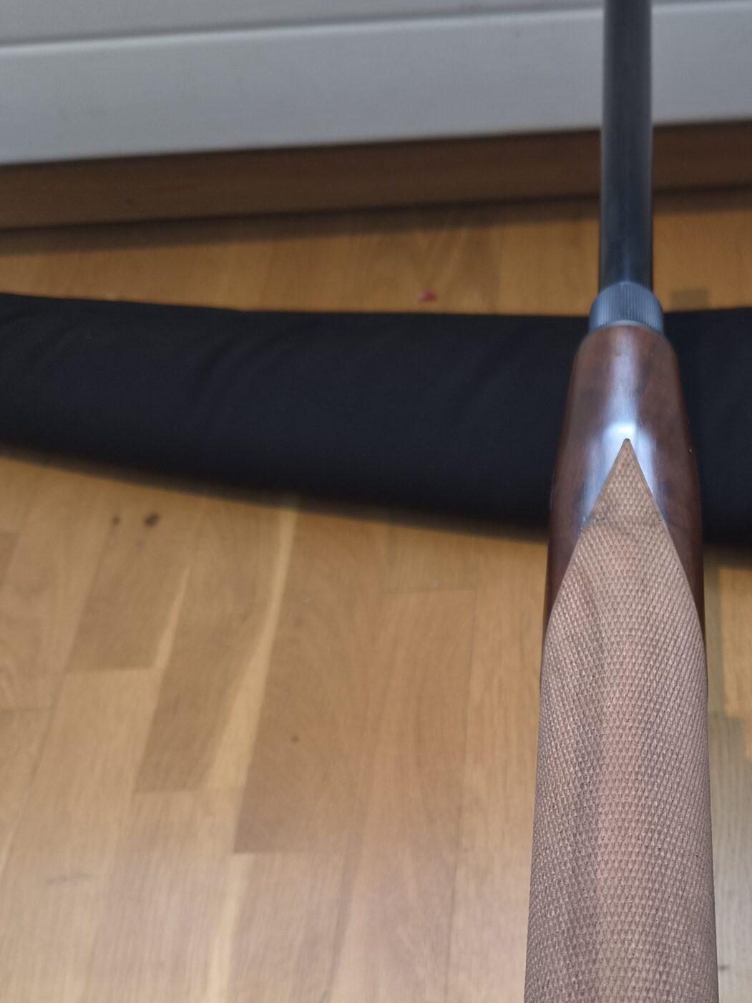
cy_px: 820
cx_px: 670
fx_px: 1217
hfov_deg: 32.7
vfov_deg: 42.5
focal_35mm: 42
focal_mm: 5.4
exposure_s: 1/100
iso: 200
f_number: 1.8
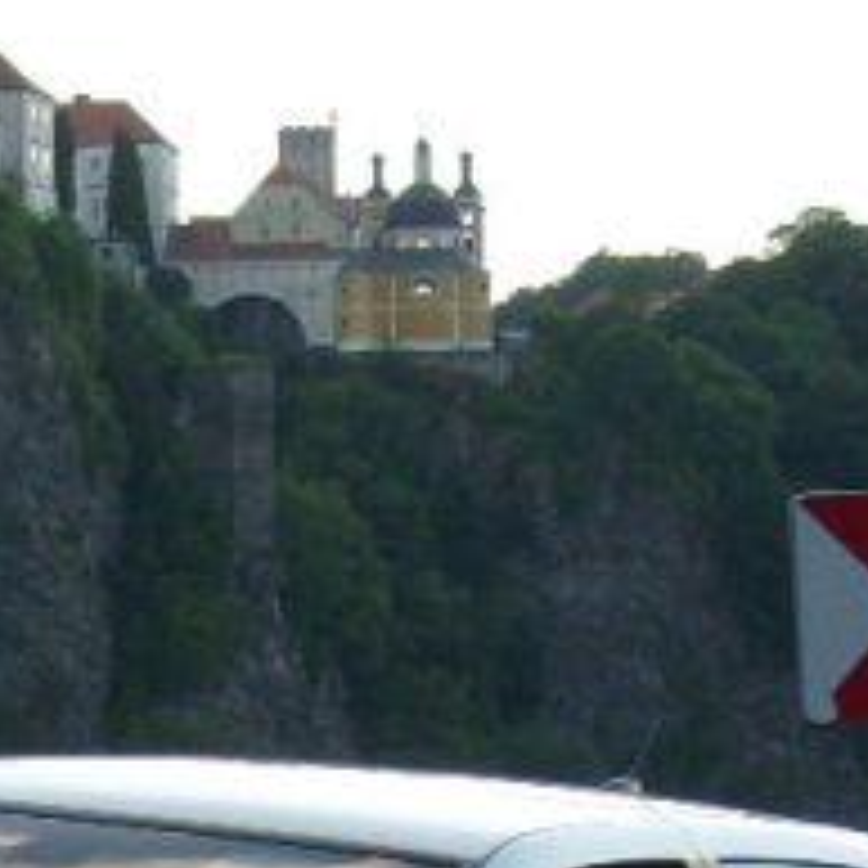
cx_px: -90
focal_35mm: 191
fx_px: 5419
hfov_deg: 9.1
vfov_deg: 9.1
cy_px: 1025
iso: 80
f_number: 3.3
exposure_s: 1/350
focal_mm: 8.7
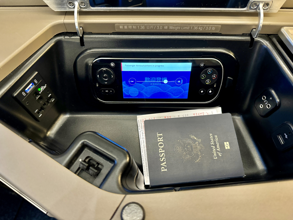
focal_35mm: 24
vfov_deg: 56.8
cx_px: 146
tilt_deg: -60.0
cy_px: 110
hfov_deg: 71.6
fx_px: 203
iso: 800
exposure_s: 1/38
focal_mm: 6.86
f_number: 1.78
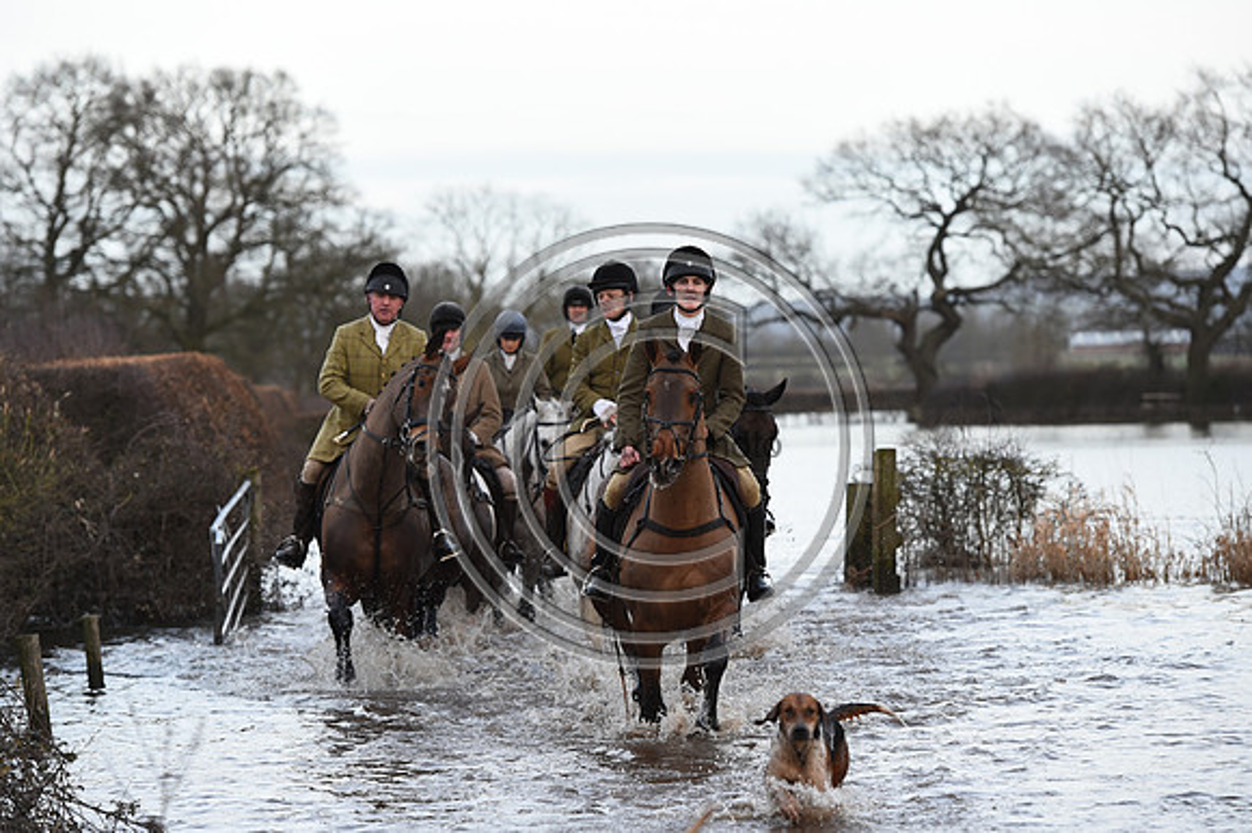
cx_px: 626
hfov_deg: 14.2
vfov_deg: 9.5
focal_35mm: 145
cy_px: 416
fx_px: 5040
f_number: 4.5
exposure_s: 1/1000
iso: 1600
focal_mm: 145
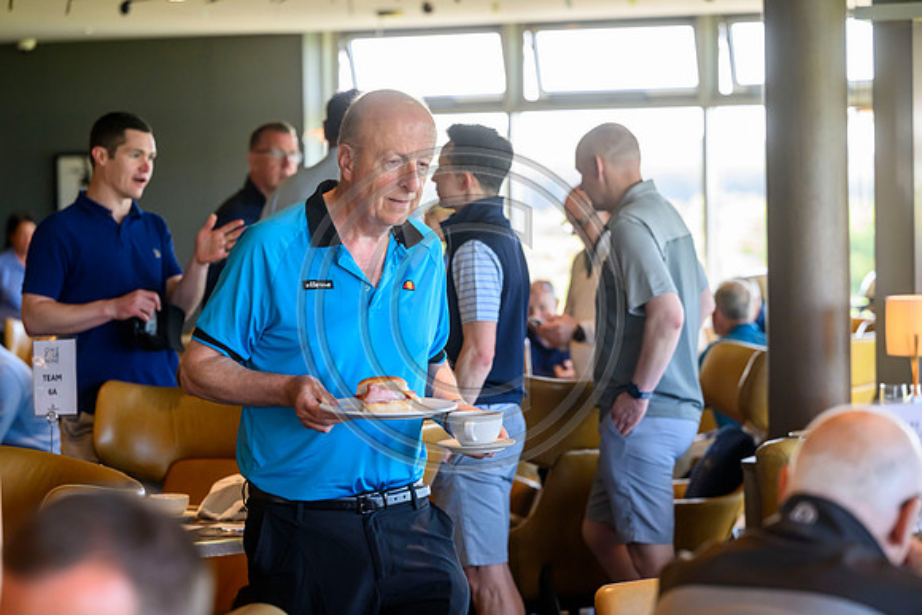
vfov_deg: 13.0
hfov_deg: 19.5
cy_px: 308
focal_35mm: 105
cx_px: 461
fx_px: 2690
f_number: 3.5
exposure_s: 1/500
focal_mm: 105
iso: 2000
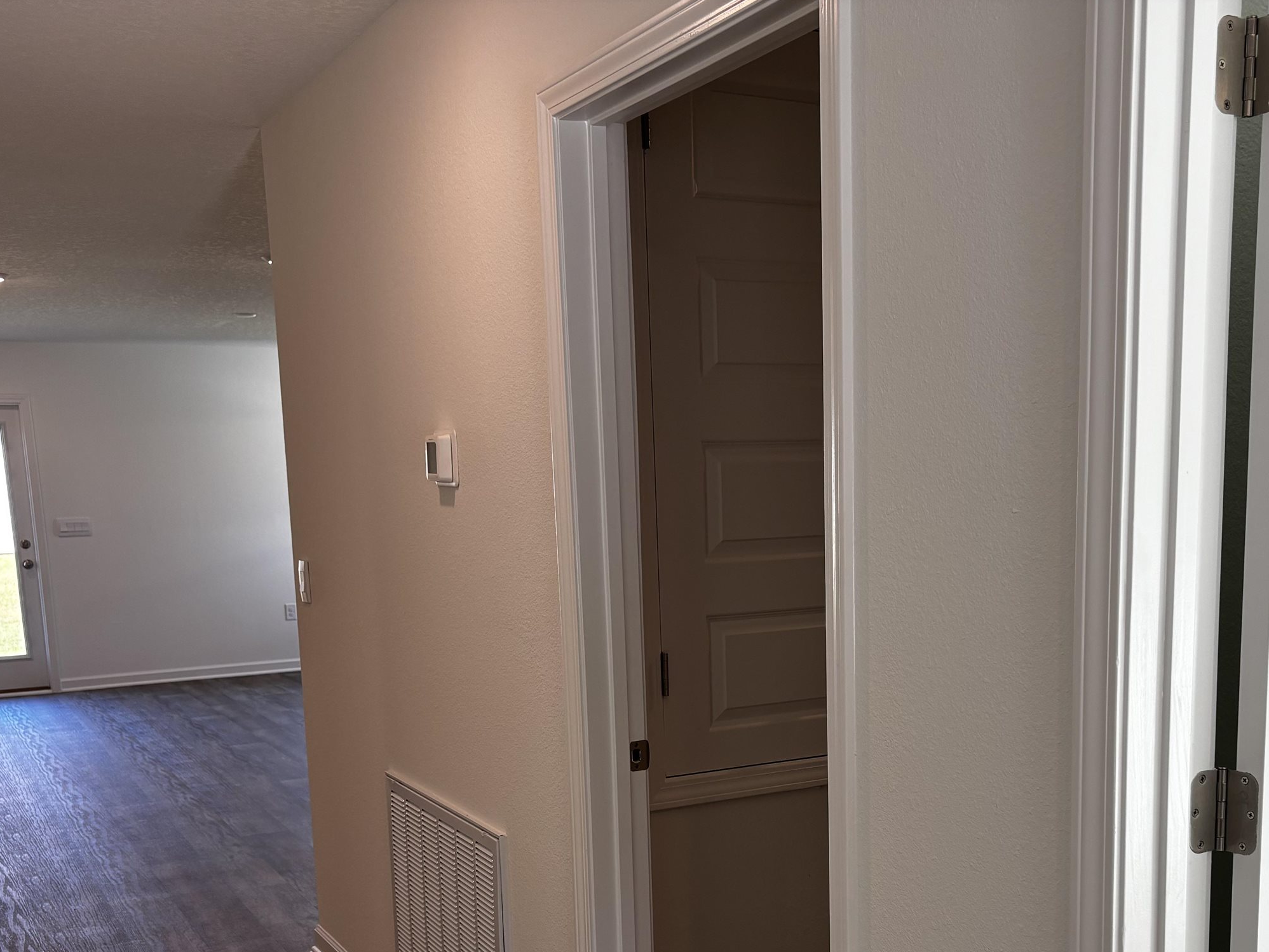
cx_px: 750
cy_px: 726
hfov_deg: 46.6
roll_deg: +1.2
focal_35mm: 40
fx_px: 1466
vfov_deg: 35.1
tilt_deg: -10.0
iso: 50
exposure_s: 1/120
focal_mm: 5.96
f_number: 1.6
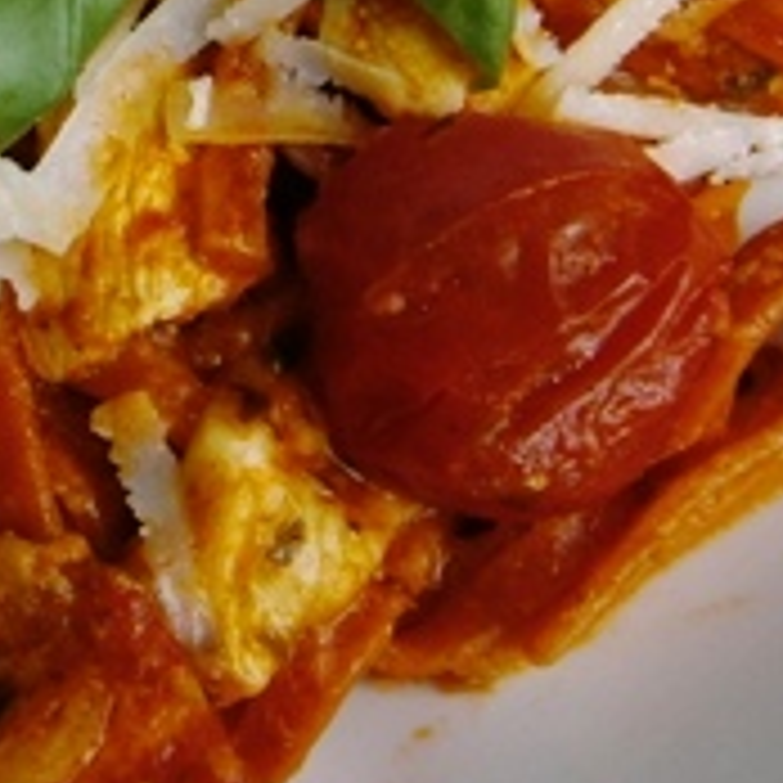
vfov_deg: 14.4
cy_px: -153
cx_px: -76
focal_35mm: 117
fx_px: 2994
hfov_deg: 14.6
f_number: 3.1
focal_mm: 6.4
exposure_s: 1/100
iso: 80
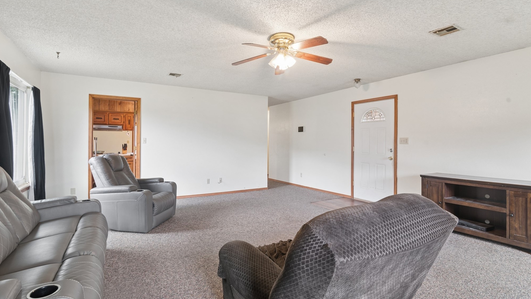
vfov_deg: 63.9
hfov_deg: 95.9
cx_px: 262
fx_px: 239
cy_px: 159
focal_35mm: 17
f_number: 8
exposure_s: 1/2.5
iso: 400
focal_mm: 16
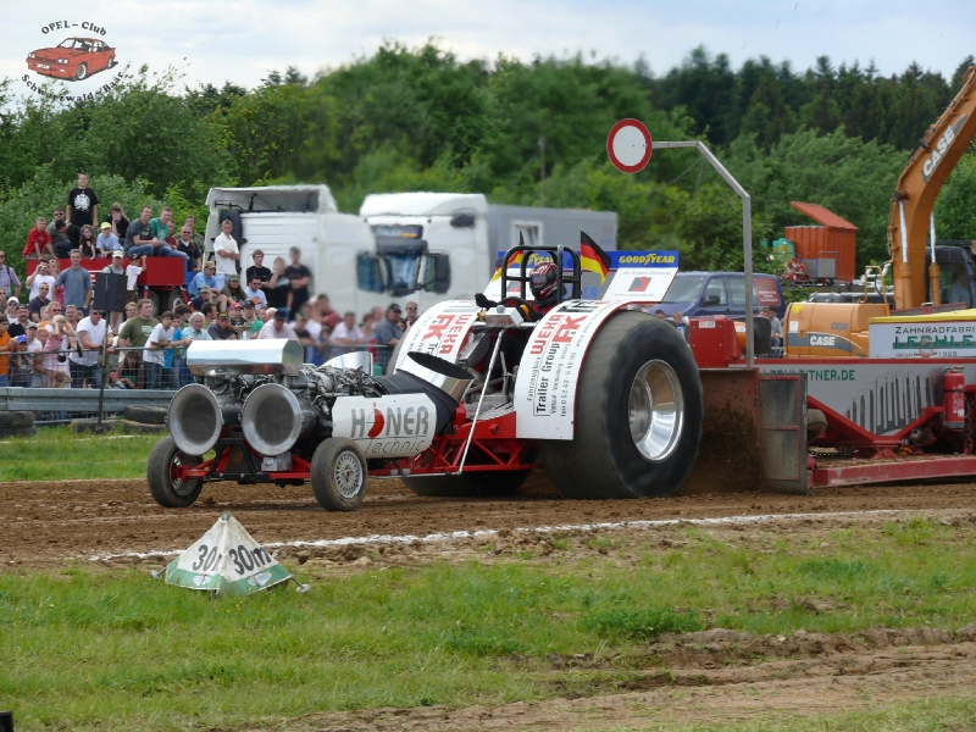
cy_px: 366
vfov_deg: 9.1
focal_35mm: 163
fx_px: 4596
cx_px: 488
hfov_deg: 12.1
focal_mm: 34.5
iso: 100
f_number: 5
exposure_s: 1/200
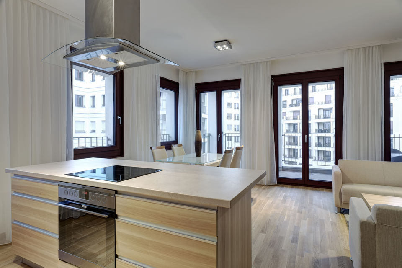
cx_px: 201
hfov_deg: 84.0
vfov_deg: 61.9
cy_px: 134
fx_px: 223
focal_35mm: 20
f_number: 16
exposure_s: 2
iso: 160
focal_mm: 20
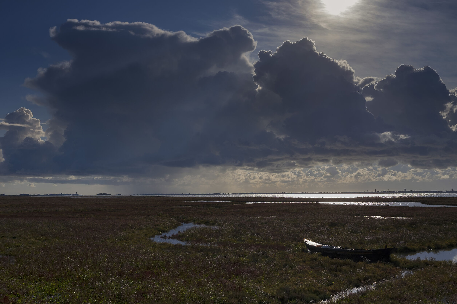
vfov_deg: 32.6
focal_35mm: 41
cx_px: 228
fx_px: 520
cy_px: 152
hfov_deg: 47.4
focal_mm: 27
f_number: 7.1
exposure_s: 1/1250
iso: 100
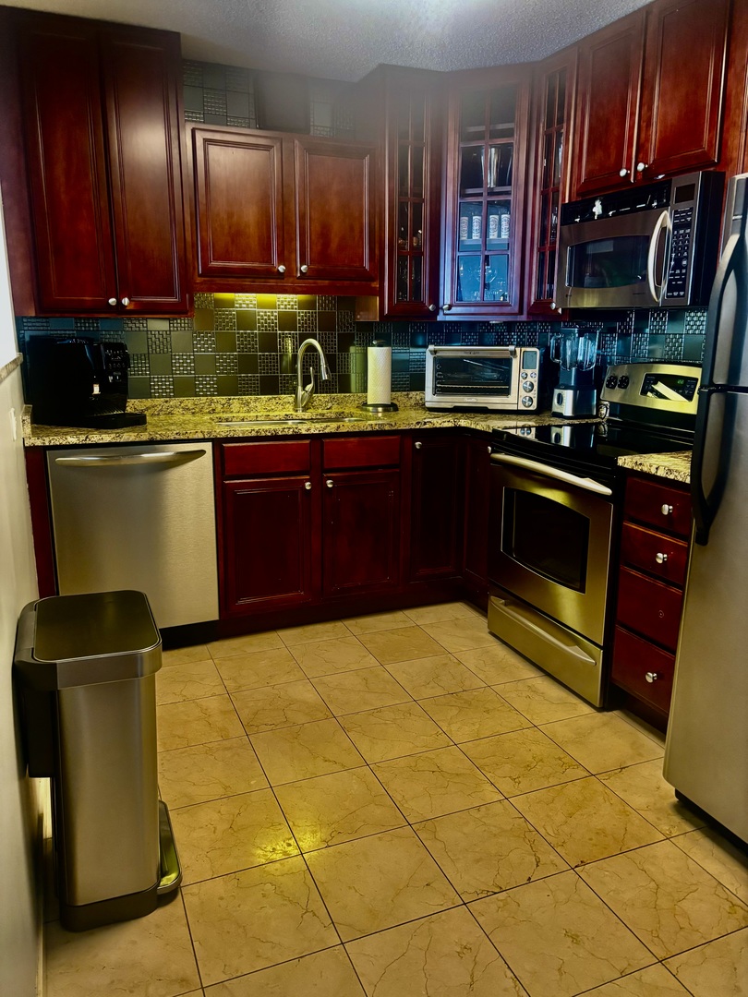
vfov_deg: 67.3
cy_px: 498
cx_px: 374
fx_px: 749
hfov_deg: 53.1
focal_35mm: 26
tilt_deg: -12.3
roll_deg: -0.7
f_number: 1.6
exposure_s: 1/60
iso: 320
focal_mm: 5.96
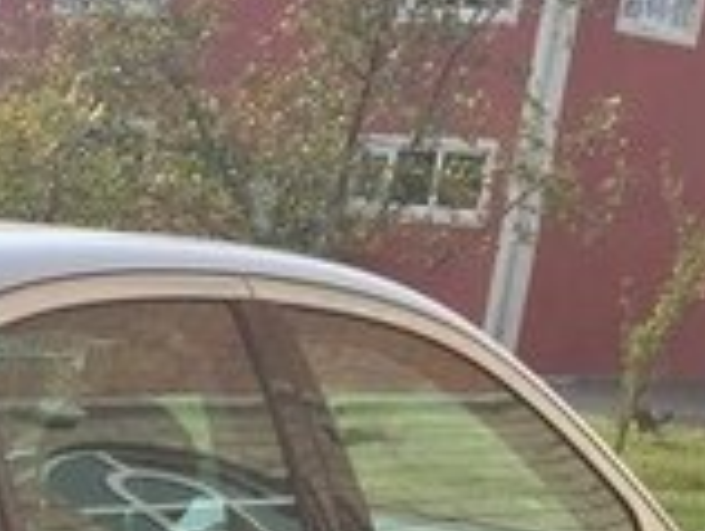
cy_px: 979
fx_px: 2468
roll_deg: -5.3
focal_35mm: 121
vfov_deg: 11.3
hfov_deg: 15.3
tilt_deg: -15.6
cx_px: -272
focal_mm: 4.15
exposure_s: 1/860
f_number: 2.2
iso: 32
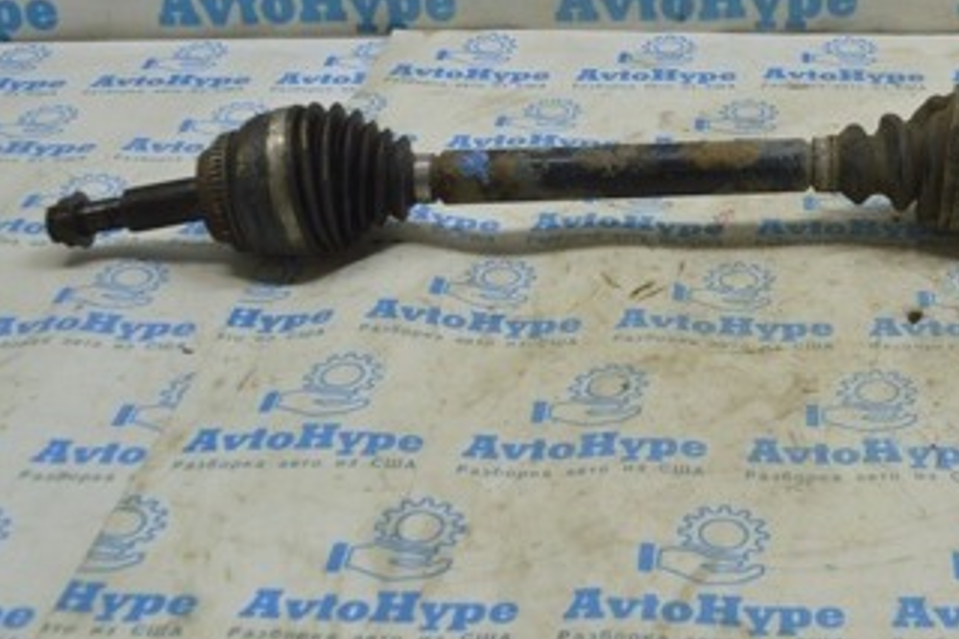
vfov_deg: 21.0
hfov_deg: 31.4
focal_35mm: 63
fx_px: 1677
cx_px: 710
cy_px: 50
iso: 400
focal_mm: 21
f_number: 5.6
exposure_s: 1/40
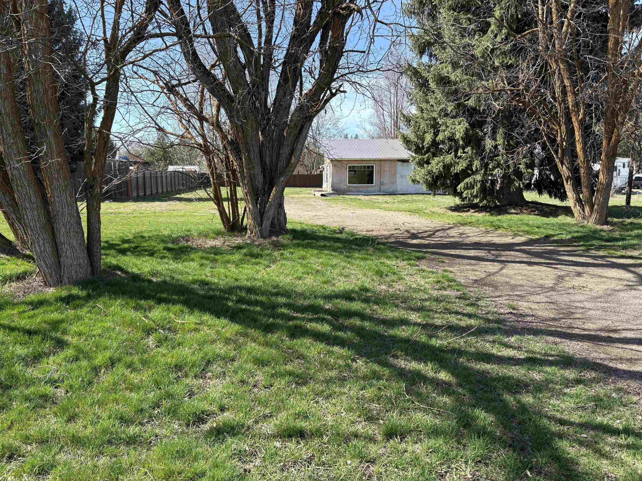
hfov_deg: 67.3
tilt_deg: -6.8
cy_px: 240
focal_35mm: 26
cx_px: 321
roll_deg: -1.2
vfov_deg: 53.1
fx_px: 482
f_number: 1.6
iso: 64
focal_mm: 5.96
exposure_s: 1/1311
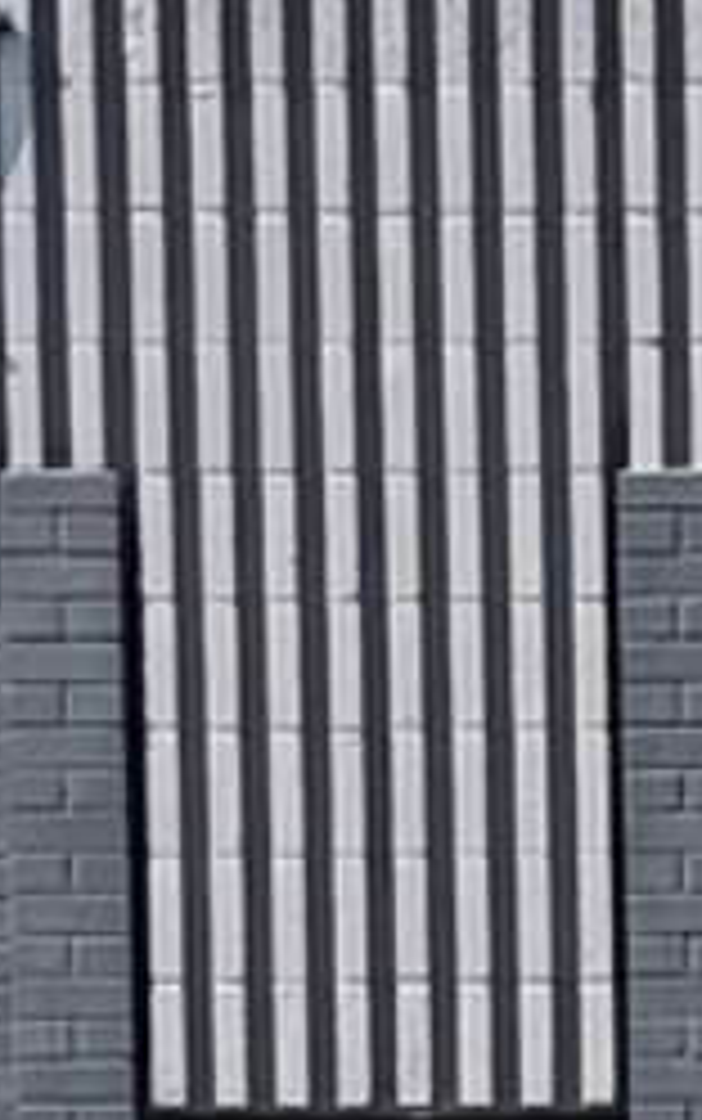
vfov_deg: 9.8
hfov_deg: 6.6
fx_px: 5989
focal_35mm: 196
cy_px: 2406
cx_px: 1152
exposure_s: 1/3247
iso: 80
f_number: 1.78
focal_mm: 6.76
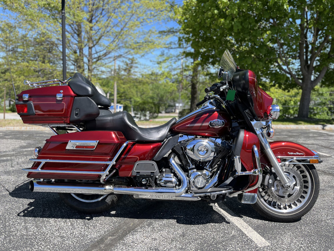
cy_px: 126
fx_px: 251
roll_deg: -1.6
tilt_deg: -9.1
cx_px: 167
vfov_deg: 53.1
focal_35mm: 26
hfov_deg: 67.3
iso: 50
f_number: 1.6
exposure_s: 1/1558
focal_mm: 5.1
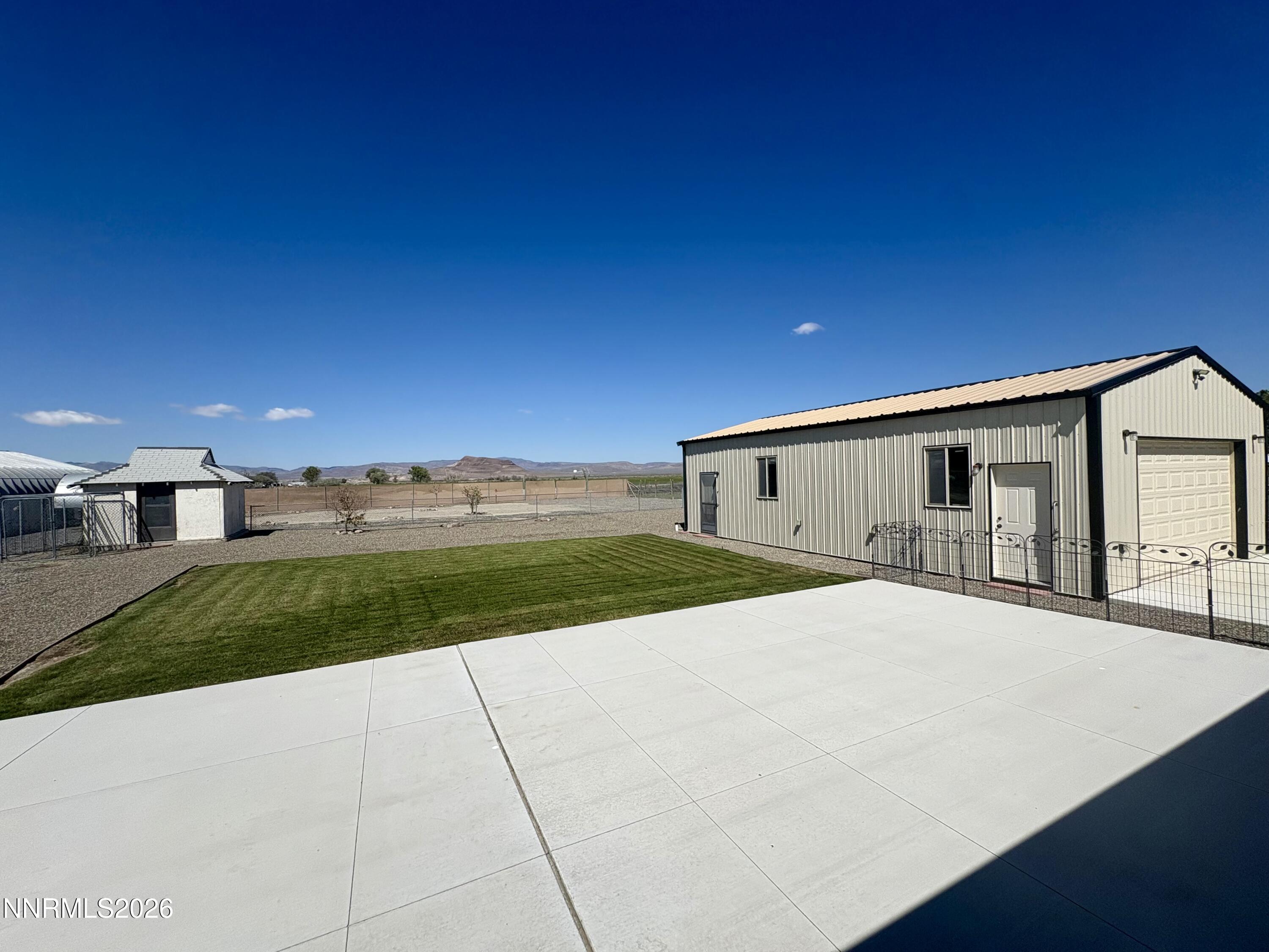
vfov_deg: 85.7
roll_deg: +2.1
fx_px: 513
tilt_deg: +0.2
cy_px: 476
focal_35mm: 14
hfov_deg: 102.1
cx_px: 634
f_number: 2.2
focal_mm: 2.22
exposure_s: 1/4926
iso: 50
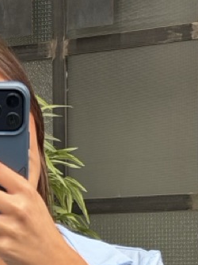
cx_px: 41
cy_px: 415
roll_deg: +0.8
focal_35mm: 184
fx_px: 1405
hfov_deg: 8.0
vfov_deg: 10.3
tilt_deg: -16.8
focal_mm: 6.76
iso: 100
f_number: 1.78
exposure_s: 1/117
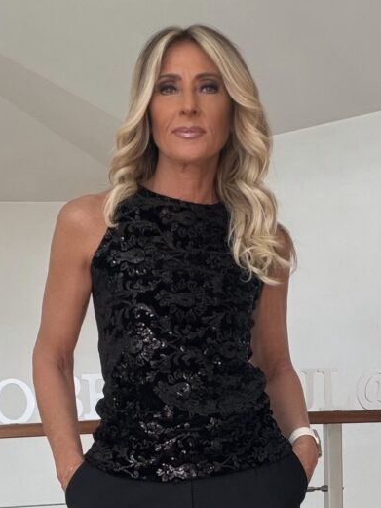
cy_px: 250
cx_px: 182
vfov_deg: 55.3
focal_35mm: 33
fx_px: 484
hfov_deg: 43.0
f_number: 1.9
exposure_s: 1/78
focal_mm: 2.71
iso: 80
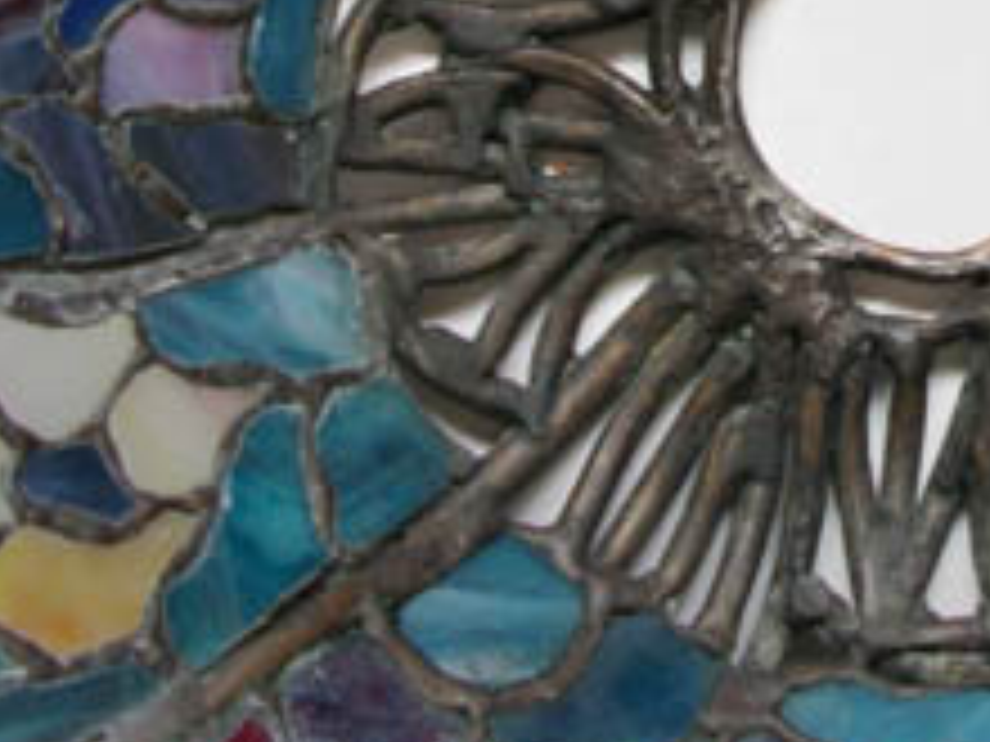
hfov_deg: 23.8
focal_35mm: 80
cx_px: 868
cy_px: -133
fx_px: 2288
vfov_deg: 17.6
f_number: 2.9
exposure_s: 1/40
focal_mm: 5.7
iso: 160
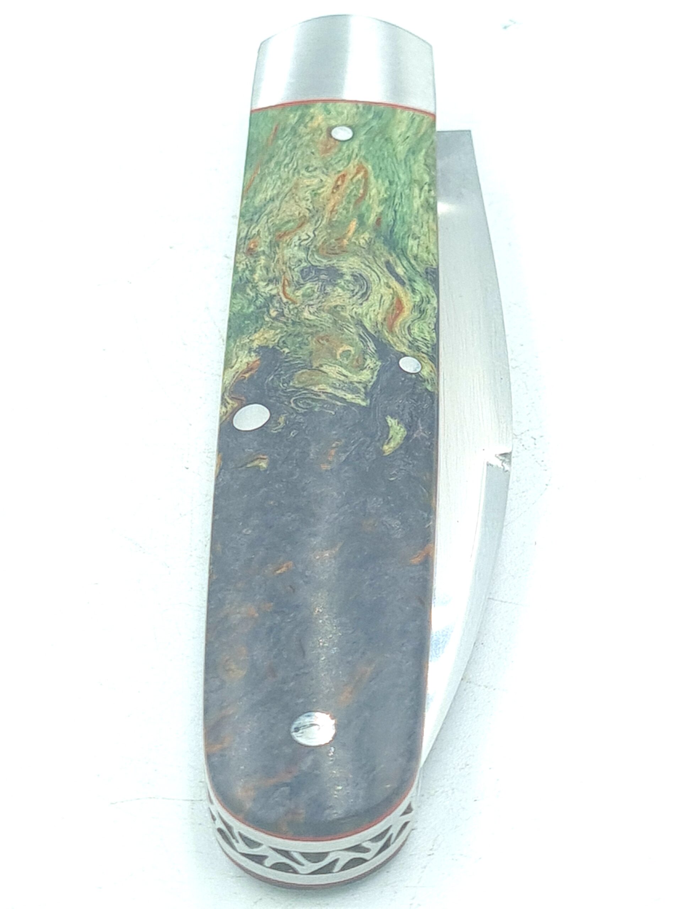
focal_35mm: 26
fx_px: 683
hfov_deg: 53.1
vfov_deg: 67.3
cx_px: 341
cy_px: 454
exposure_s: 1/294
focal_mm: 5.4
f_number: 1.8
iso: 50
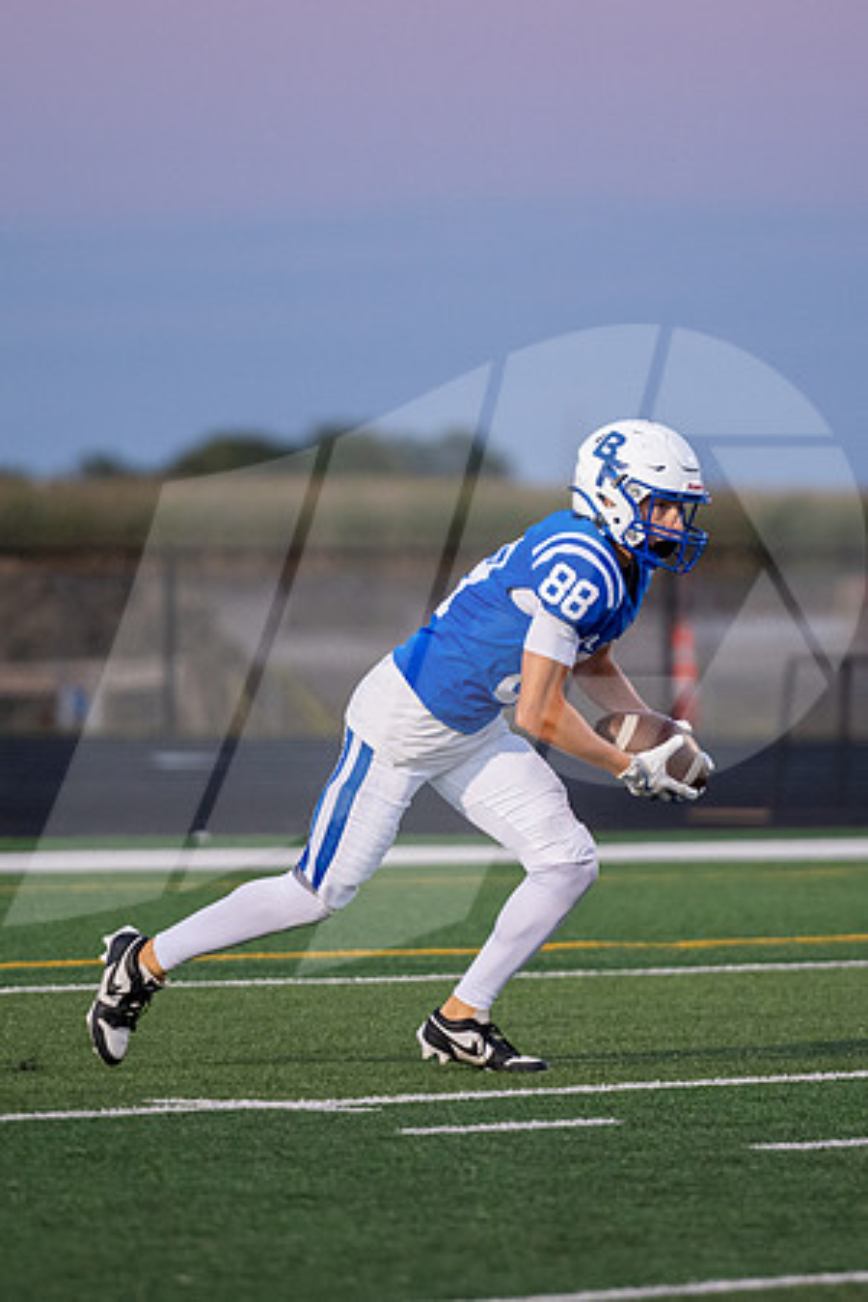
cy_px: 690
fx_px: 12324
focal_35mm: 341
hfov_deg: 4.0
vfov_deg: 6.0
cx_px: 520
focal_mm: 200
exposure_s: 1/1250
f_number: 2.8
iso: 2000
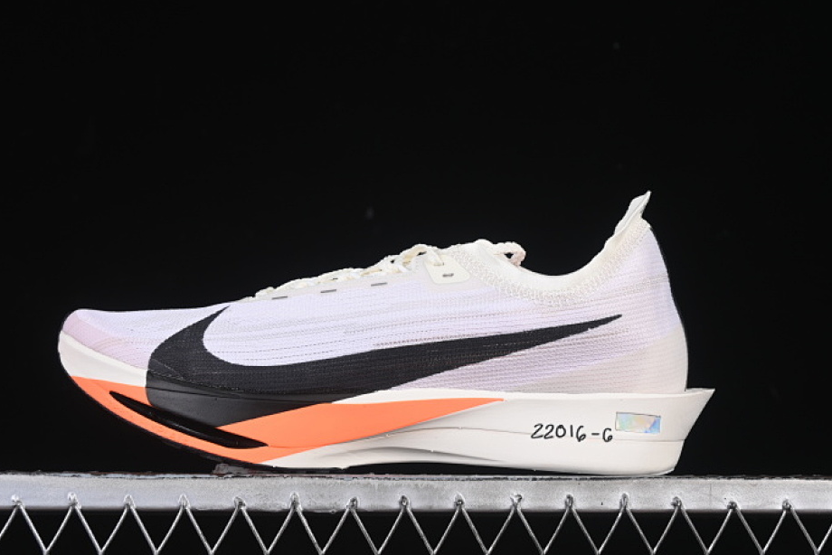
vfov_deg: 15.5
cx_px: 374
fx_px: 2034
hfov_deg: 23.1
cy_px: 274
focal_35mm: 88
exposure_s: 1/80
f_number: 8
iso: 160
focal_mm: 50
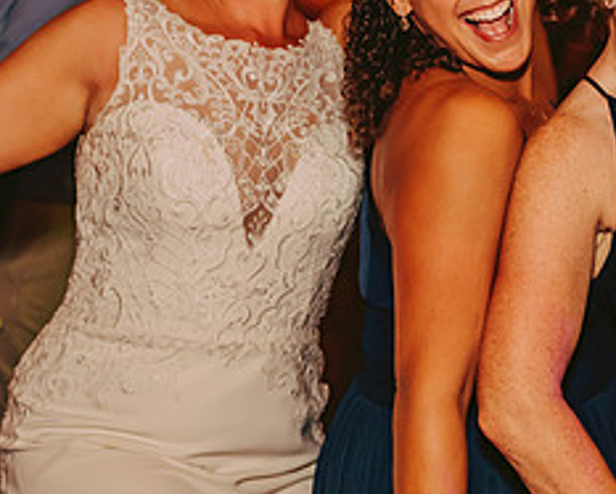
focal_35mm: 105
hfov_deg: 18.2
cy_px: 123
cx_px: 439
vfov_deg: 14.6
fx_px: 1917
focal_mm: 45
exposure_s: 1/160
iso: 1000
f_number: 2.8
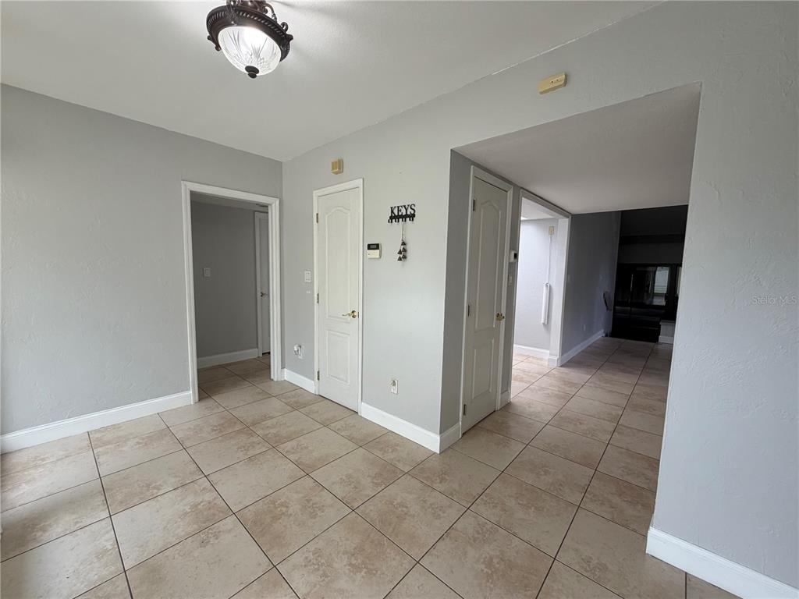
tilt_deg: -4.7
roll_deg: -0.7
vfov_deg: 85.7
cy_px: 300
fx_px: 323
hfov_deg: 102.1
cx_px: 400
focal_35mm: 14
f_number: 2.2
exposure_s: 1/121
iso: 100
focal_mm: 2.22
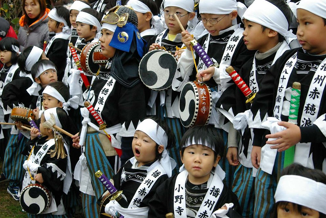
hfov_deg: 34.5
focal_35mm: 58
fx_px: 525
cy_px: 107
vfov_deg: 23.4
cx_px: 164
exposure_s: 1/500
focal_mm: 38
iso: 800
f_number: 4
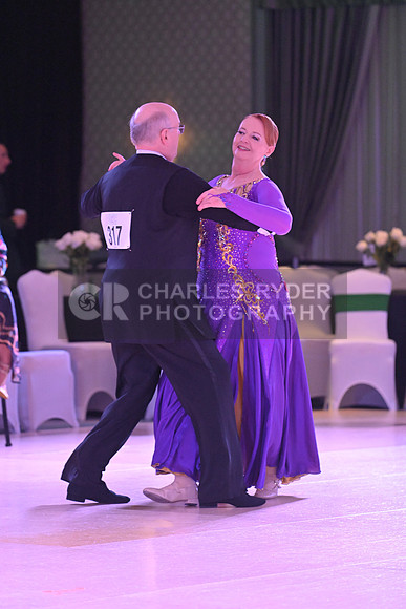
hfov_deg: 6.9
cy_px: 304
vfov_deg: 10.3
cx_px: 203
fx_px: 3381
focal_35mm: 200
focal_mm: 200
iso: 5000
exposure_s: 1/400
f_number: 5
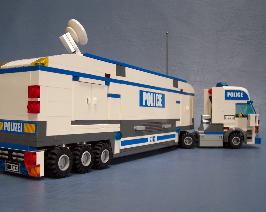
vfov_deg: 38.2
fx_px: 307
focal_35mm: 39
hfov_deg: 46.8
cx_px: 123
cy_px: 105
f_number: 2.8
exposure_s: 1/60
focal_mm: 5.6
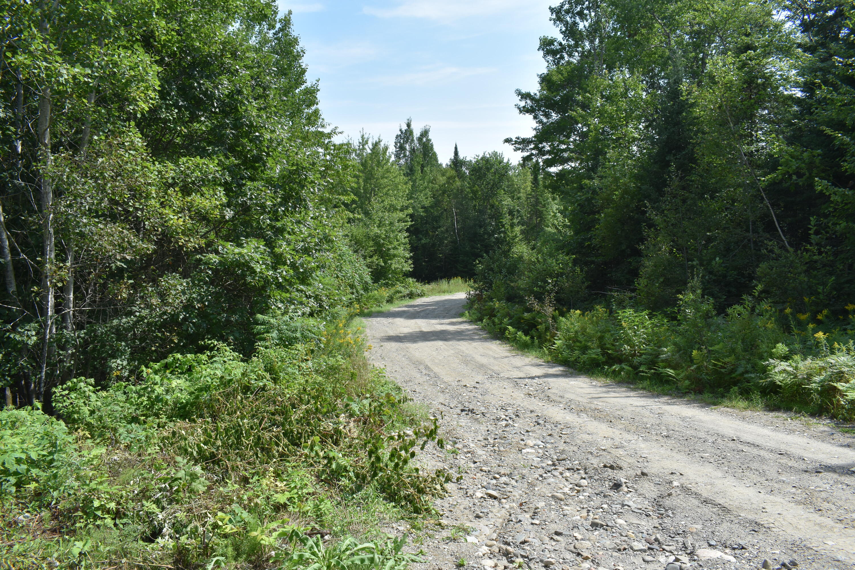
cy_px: 285
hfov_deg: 67.4
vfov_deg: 47.9
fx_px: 641
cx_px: 428
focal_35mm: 27
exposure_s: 1/250
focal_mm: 18
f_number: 8
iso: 110
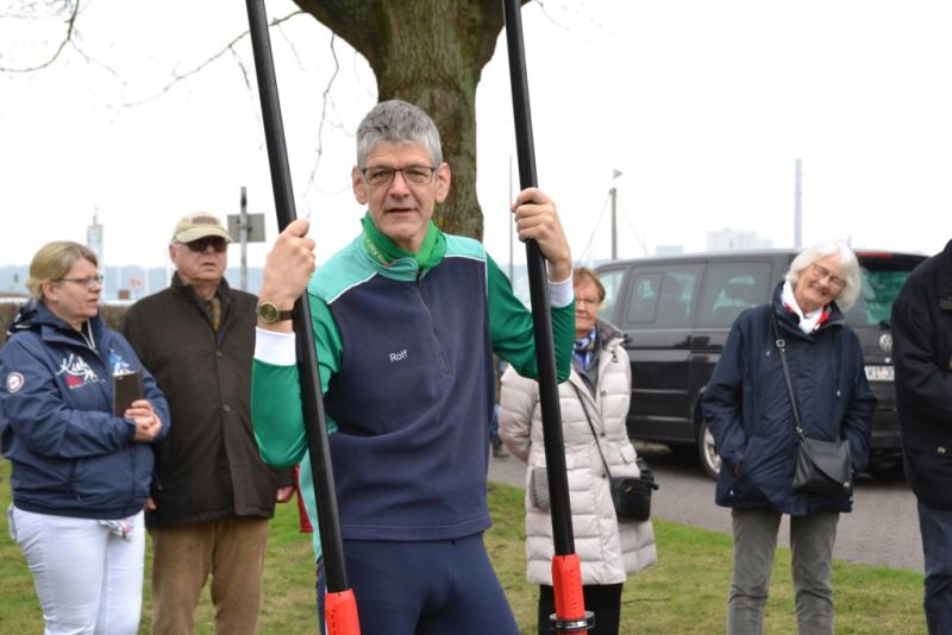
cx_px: 476
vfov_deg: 18.2
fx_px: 1984
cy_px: 318
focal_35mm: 75
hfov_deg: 27.0
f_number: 9
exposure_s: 1/320
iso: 800
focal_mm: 50
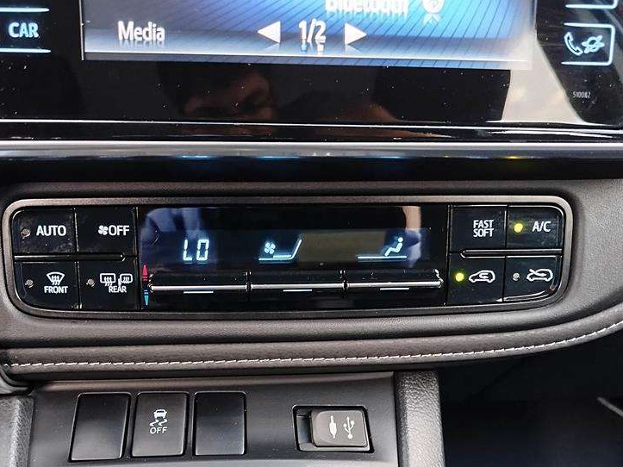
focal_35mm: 34
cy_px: 323
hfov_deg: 53.9
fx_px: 612
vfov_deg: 41.1
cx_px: 279
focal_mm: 5.31
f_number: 1.7
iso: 640
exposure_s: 1/17
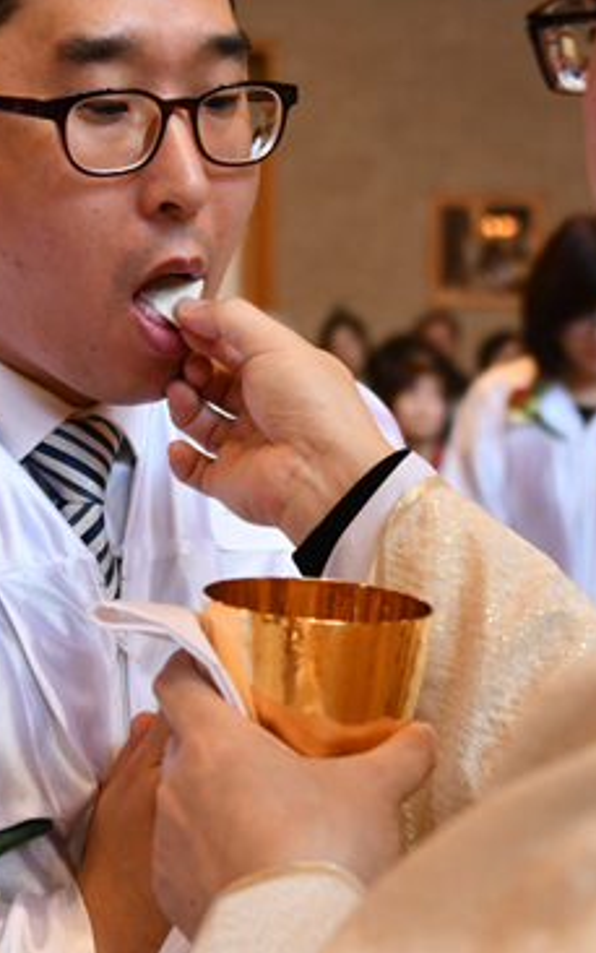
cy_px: 316
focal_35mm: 98
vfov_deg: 21.1
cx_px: 211
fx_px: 2545
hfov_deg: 13.3
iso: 1800
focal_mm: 44
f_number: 4.2
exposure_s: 1/50
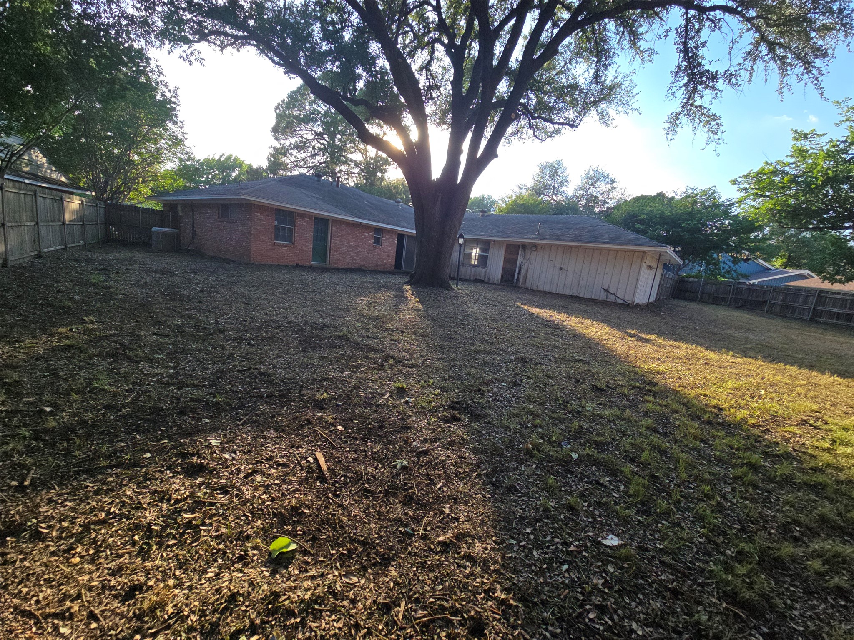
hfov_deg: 106.2
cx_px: 427
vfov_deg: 89.9
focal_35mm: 13
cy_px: 320
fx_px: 321
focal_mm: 2.2
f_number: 2.2
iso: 50
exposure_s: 1/563
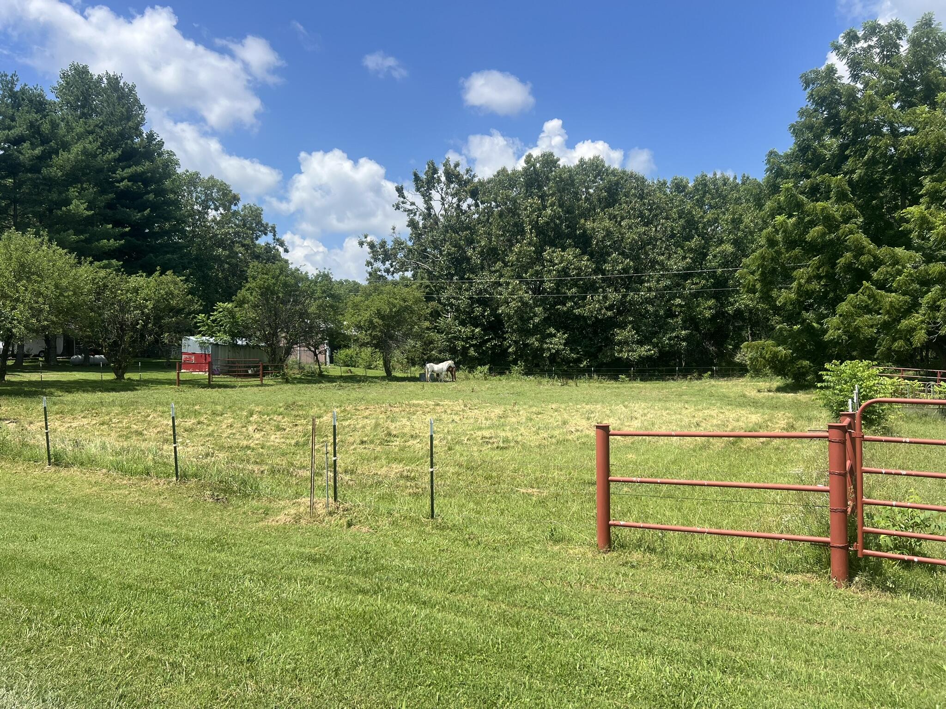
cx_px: 473
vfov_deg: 53.1
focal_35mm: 26
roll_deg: +1.3
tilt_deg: +0.4
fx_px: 711
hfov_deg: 67.3
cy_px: 354
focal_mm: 5.7
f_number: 1.5
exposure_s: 1/3257
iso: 50
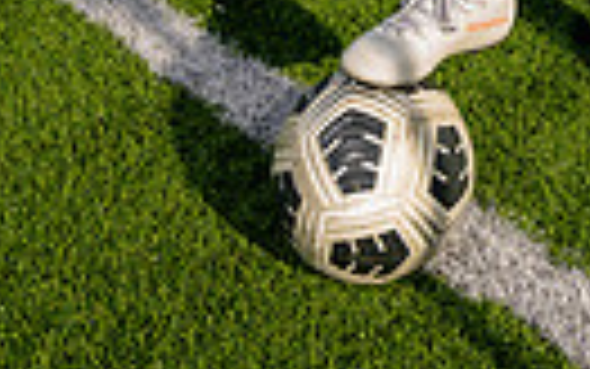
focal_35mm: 84
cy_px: -572
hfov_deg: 23.6
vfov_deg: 11.9
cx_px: 581
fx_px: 1351
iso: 50
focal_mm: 24
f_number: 7.1
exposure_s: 1/125
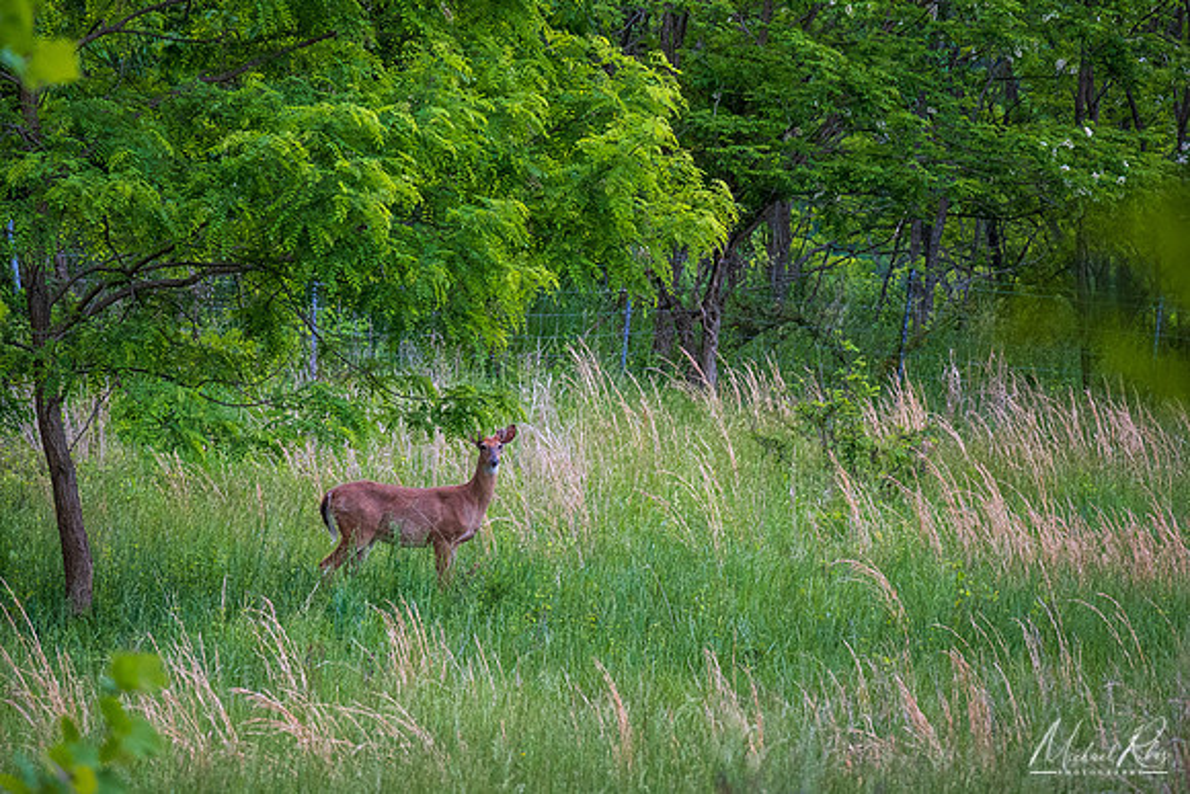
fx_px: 18963
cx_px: 525
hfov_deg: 3.6
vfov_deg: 2.4
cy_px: 236
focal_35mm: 574
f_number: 6.3
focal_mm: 250
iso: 800
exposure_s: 1/100
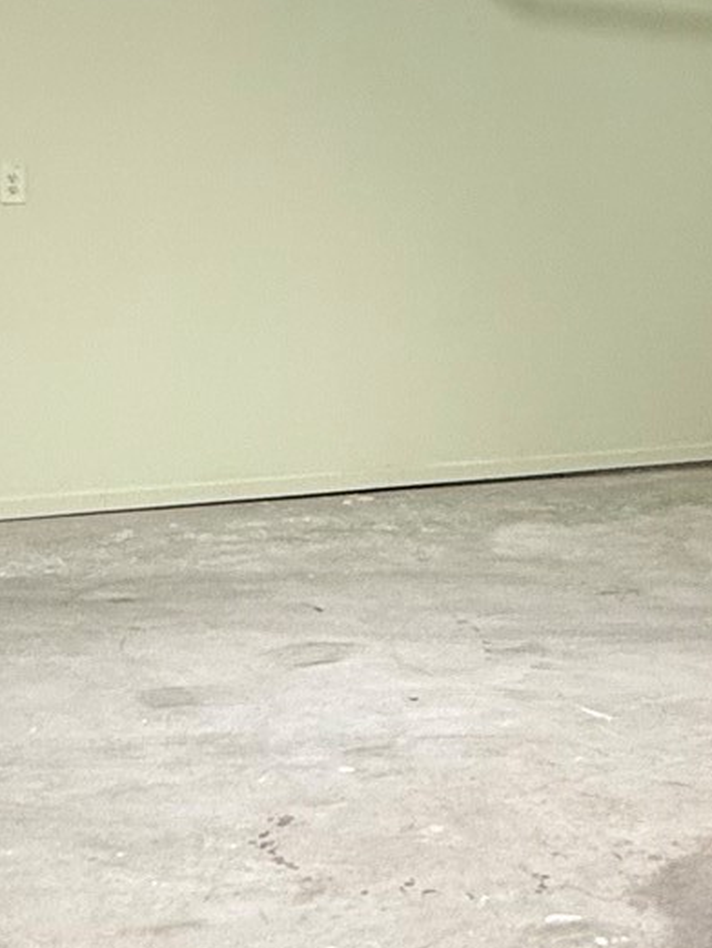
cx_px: 666
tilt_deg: -7.2
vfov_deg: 34.8
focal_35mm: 55
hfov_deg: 25.6
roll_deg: -2.6
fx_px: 1508
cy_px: 391
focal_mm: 2.22
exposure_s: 1/60
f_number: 2.2
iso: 500
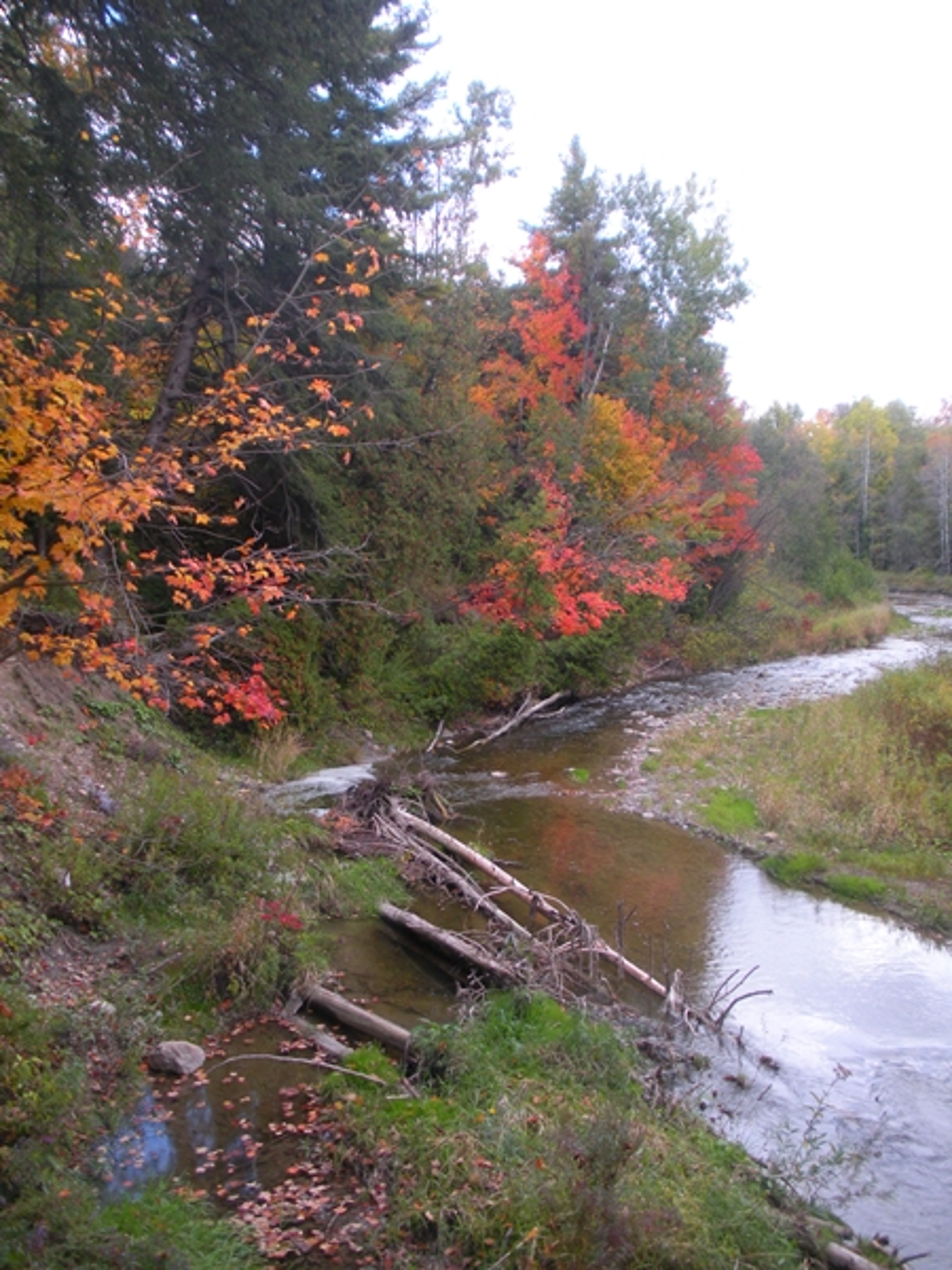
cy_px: 635
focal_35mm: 36
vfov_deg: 51.4
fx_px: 1320
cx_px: 476
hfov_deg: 39.7
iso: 108
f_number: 3.5
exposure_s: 1/130
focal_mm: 6.3
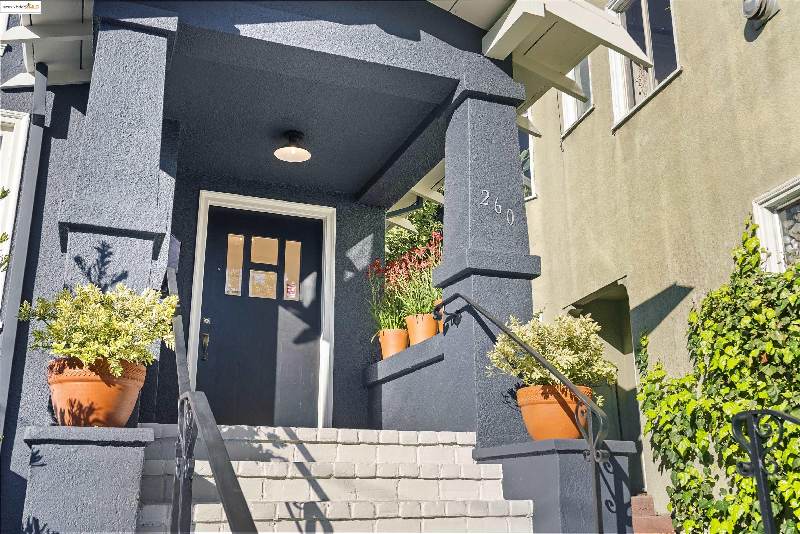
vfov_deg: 37.9
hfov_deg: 54.4
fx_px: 778
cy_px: 267
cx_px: 400
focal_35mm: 35
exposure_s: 1/800
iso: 640
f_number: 8
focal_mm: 35
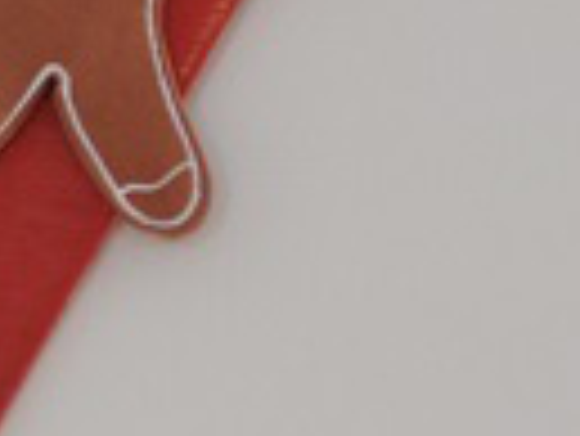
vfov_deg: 4.6
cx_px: -286
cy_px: 31
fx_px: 5383
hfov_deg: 6.1
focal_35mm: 321
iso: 800
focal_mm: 48
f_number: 2.8
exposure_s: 1/15
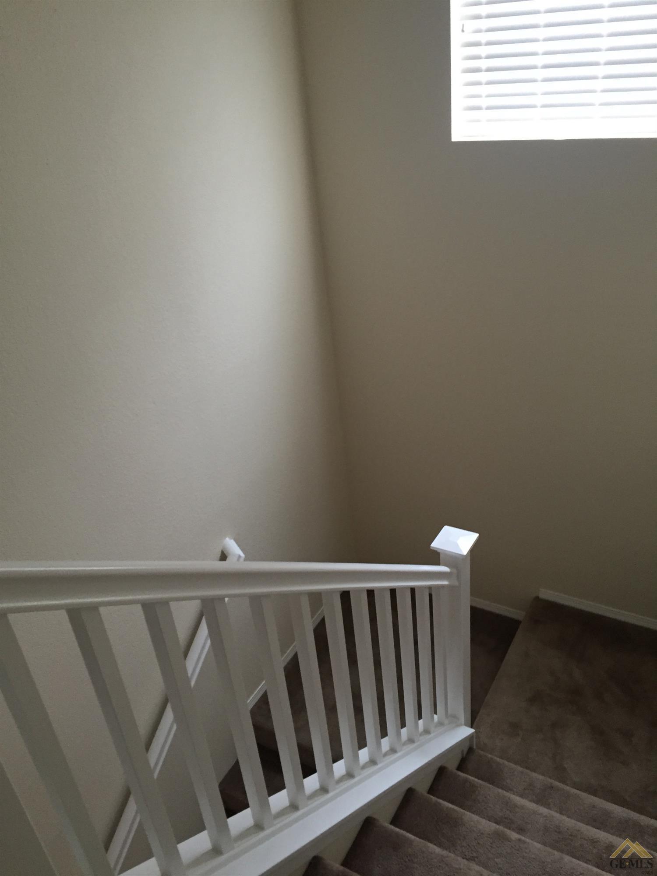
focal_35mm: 29
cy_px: 438
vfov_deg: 61.7
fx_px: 734
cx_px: 328
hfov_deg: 48.2
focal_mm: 4.15
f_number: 2.2
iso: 125
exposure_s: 1/30
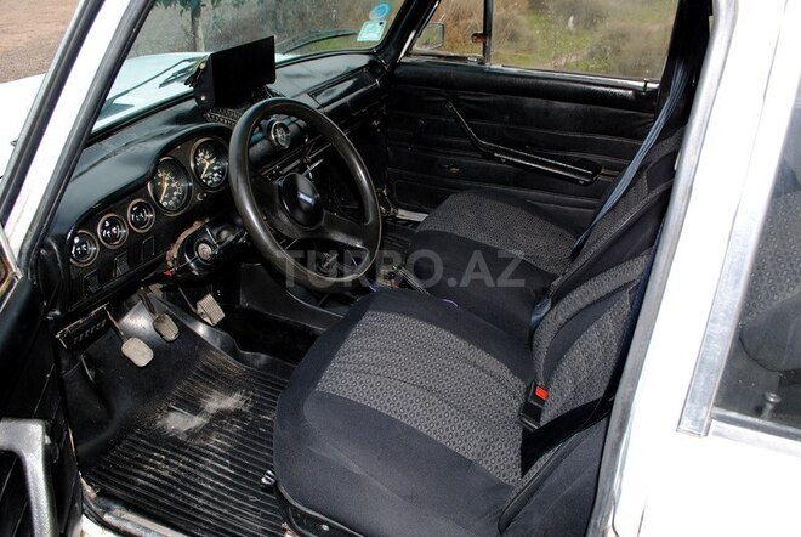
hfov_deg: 67.3
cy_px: 268
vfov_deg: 48.1
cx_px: 400
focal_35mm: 27
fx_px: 602
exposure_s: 1/125
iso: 200
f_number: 7.1
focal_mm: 18
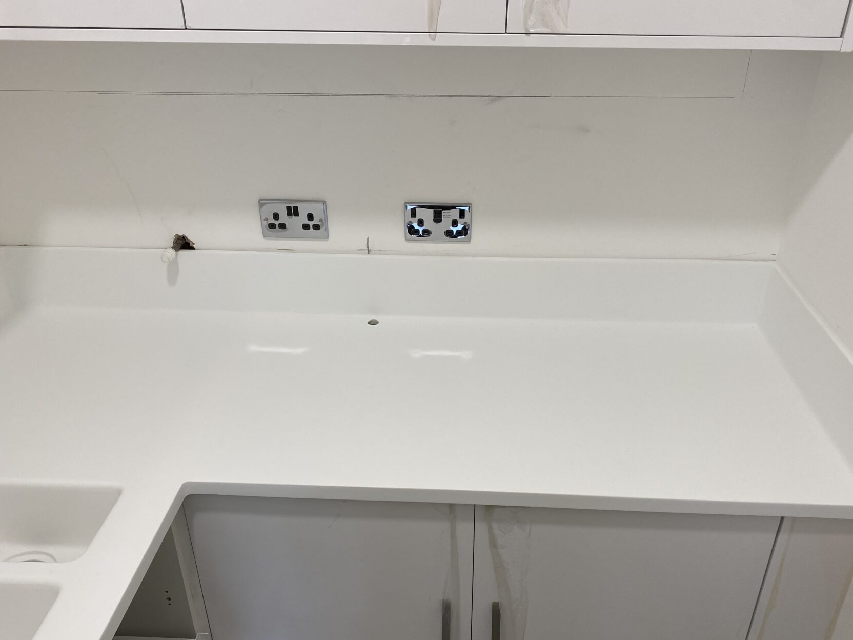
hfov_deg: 59.9
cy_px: 349
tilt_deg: -29.8
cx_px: 443
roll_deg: +0.2
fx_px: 739
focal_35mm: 30
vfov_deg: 46.7
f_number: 1.8
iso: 80
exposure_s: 1/100
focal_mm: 4.25
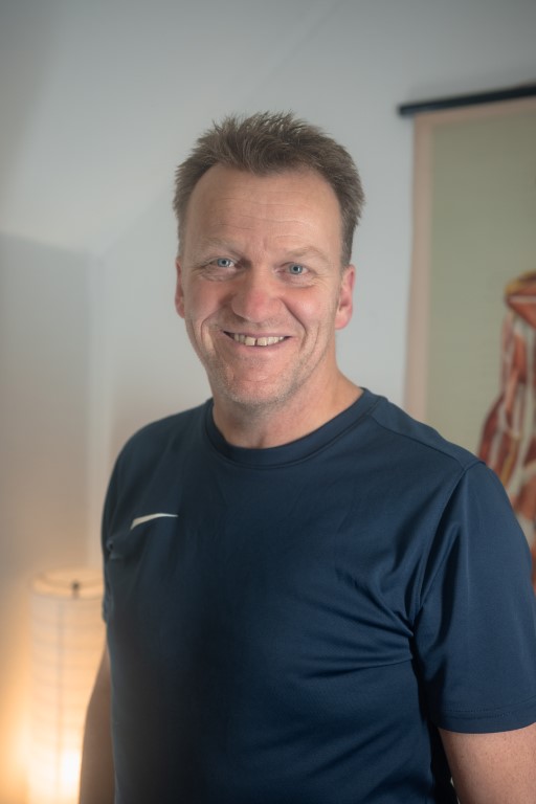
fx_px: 837
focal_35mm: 38
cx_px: 268
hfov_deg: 35.5
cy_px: 402
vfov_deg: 51.3
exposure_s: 1/100
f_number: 1.8
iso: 100
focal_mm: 25
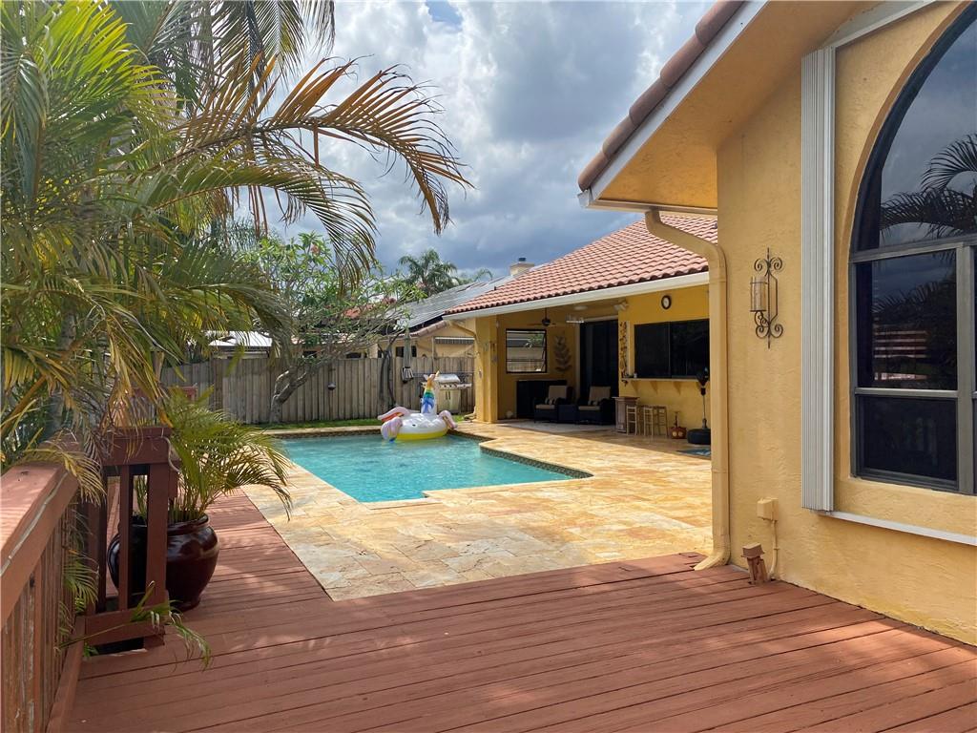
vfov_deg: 53.1
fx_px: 734
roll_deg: -0.2
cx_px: 488
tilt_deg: -0.9
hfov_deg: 67.3
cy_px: 366
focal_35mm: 26
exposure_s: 1/2817
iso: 32
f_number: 1.8
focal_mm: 4.25
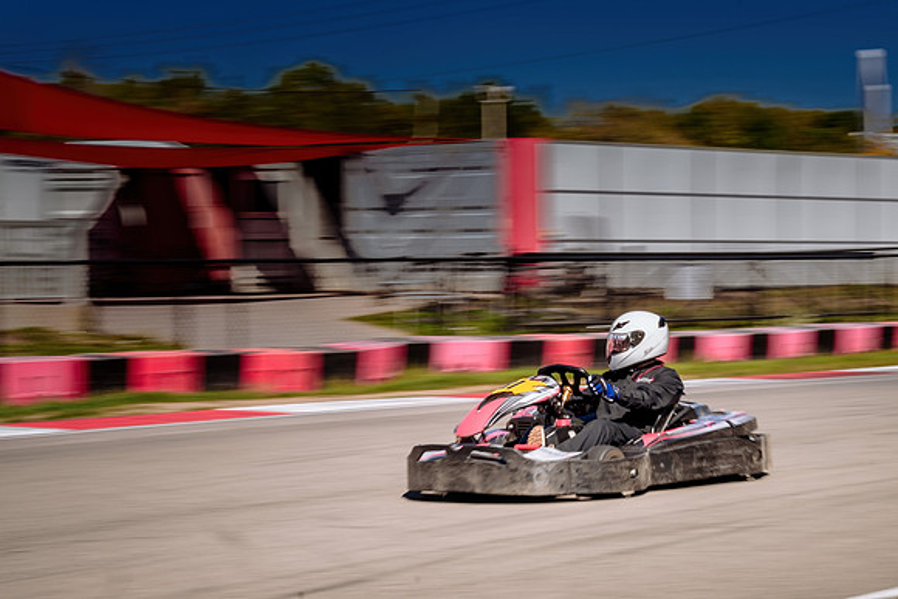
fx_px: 2458
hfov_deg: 20.7
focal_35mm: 99
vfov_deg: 13.9
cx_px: 465
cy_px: 388
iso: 64
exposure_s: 1/50
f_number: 14
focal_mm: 70
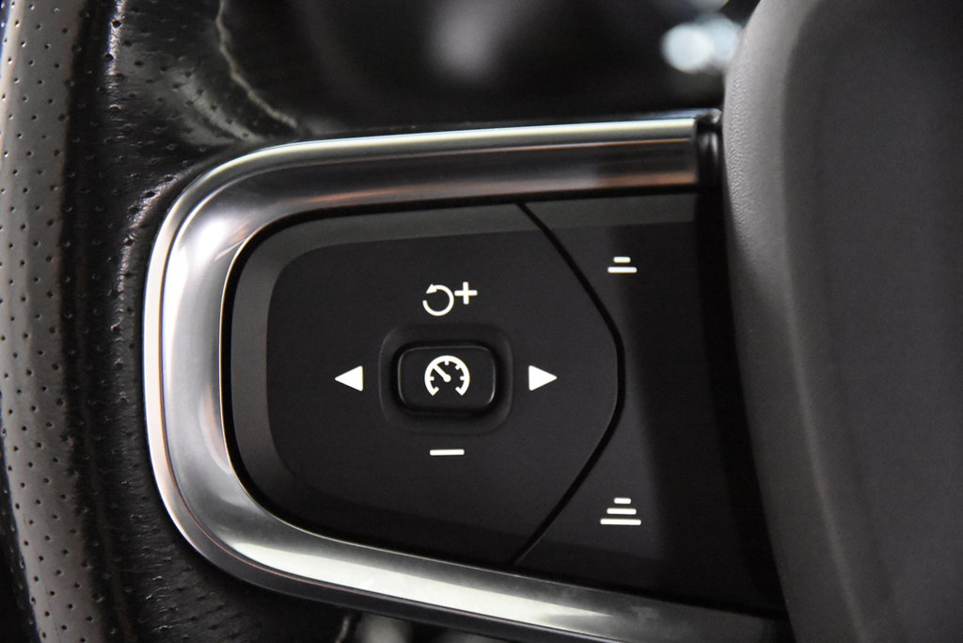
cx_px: 482
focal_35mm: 105
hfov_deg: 19.5
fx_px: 2809
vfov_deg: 13.0
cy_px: 322
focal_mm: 70
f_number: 4
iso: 12800
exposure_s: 1/125
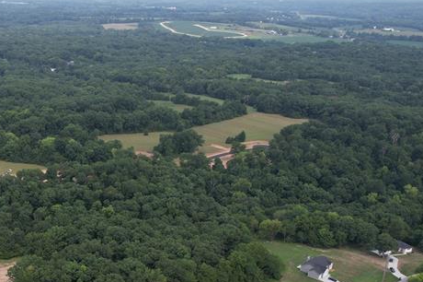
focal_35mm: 49
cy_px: 232
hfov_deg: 38.2
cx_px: 59
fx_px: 575
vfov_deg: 26.9
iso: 100
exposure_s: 1/1000
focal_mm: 8.38
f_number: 2.8
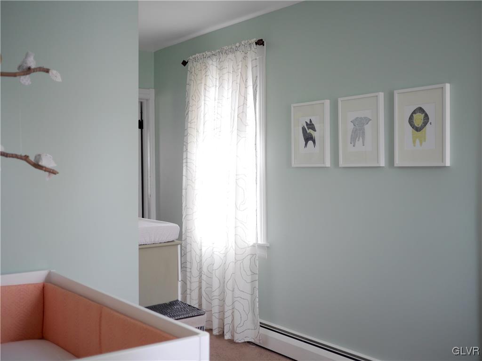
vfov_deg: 35.9
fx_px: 557
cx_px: 241
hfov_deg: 46.8
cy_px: 180
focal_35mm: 40
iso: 320
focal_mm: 20
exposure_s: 1/60
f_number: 1.7
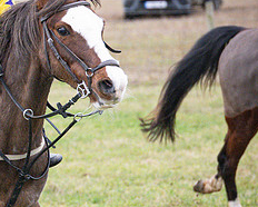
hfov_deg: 6.2
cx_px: 56
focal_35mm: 312
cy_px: 129
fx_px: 2384
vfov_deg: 5.0
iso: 1600
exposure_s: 1/1000
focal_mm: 70
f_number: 2.8
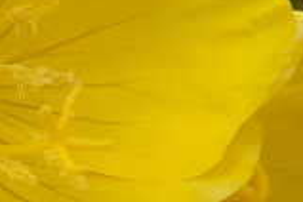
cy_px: 160
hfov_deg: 1.8
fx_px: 9544
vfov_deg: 1.2
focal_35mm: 1134
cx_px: -200
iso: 200
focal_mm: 100
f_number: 11
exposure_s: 1/160
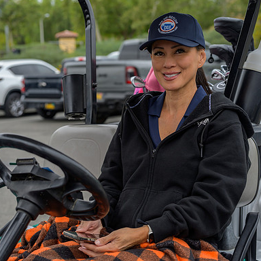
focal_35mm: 68
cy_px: 130
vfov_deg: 25.4
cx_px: 128
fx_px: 580
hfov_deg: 25.4
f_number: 4
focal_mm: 53
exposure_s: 1/200
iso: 100
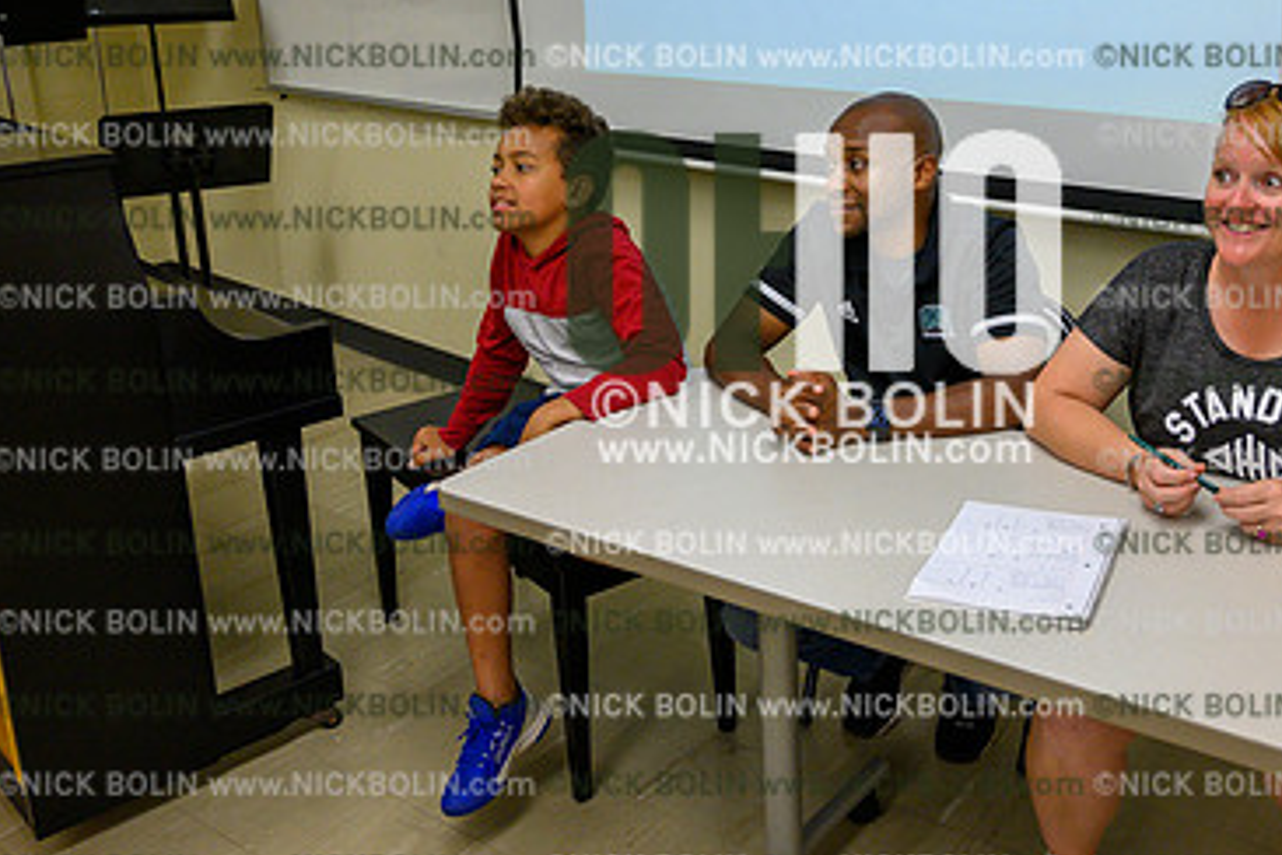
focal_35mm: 38
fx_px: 1353
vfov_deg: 34.8
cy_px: 298
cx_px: 813
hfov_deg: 50.1
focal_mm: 24
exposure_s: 1/250
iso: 1600
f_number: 4.5
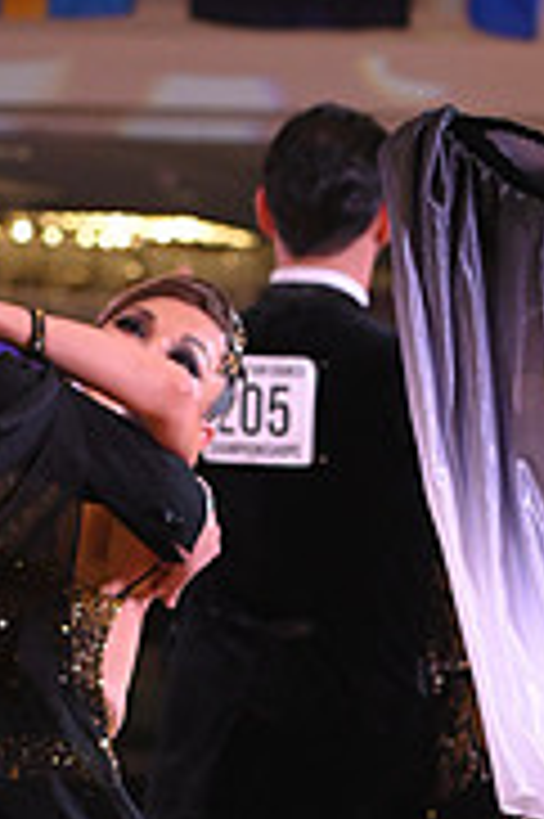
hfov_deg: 4.5
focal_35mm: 303
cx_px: 672
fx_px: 6881
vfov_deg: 6.8
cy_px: 994
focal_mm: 95
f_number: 5
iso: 2500
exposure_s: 1/320
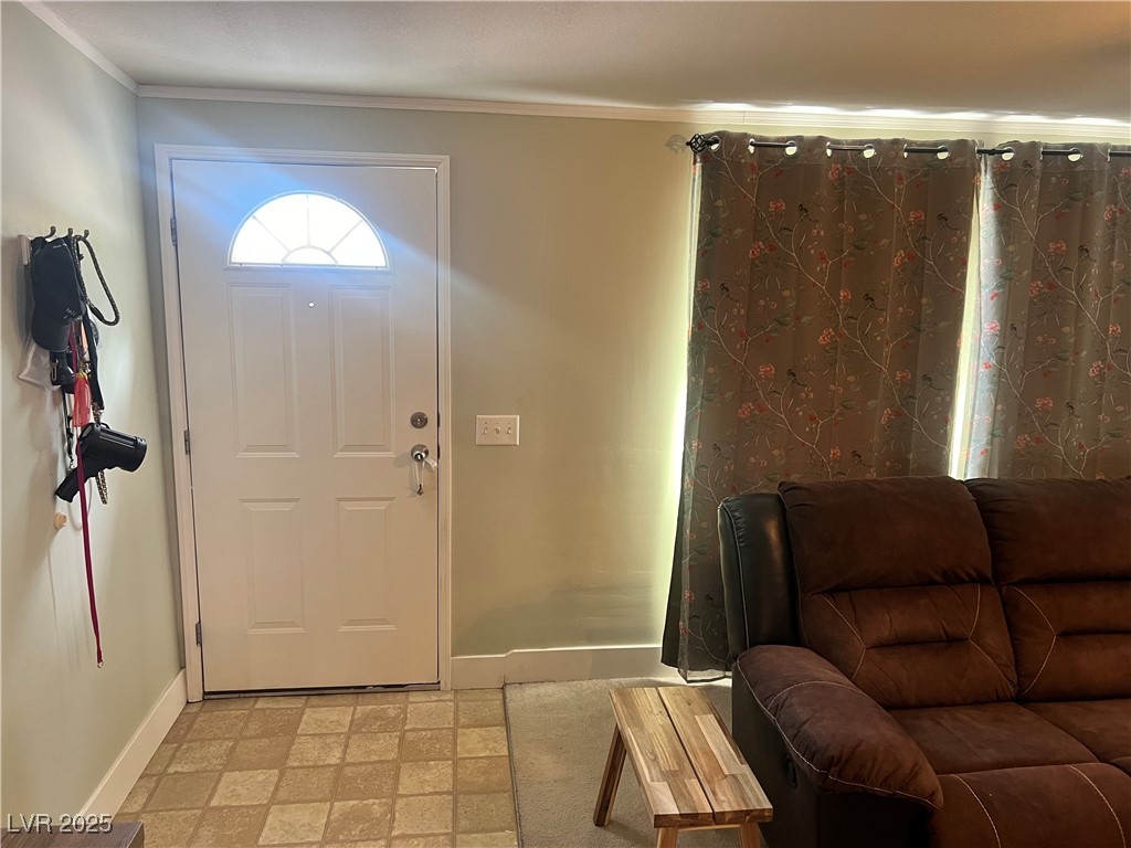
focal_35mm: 26
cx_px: 566
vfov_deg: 53.1
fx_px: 849
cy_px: 424
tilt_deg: -11.2
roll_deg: -1.2
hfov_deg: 67.3
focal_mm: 5.7
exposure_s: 1/60
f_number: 1.5
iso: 200
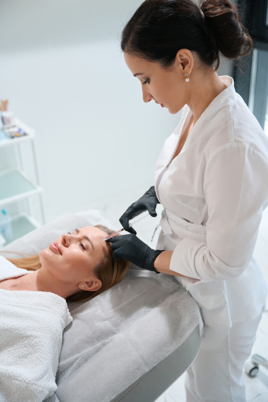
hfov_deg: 32.9
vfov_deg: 47.7
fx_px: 454
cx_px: 134
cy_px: 201
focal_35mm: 41
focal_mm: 40.7
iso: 400
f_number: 2.8
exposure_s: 1/250
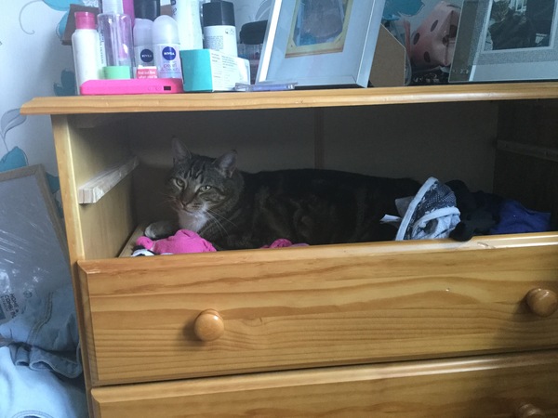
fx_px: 500
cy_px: 209
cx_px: 279
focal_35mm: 31
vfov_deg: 45.4
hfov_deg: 58.4
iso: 250
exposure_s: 1/33
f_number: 2.4
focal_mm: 3.3
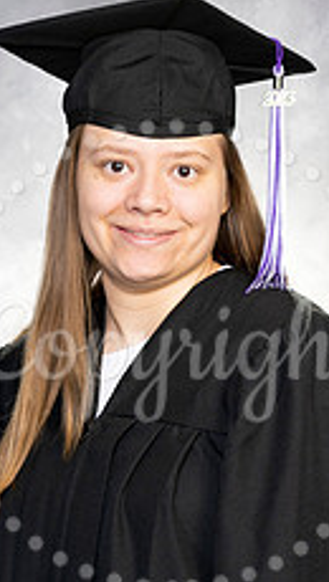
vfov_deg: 12.3
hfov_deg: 7.0
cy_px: 354
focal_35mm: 174
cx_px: 172
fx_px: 2689
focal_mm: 85
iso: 250
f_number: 8
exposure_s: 1/125
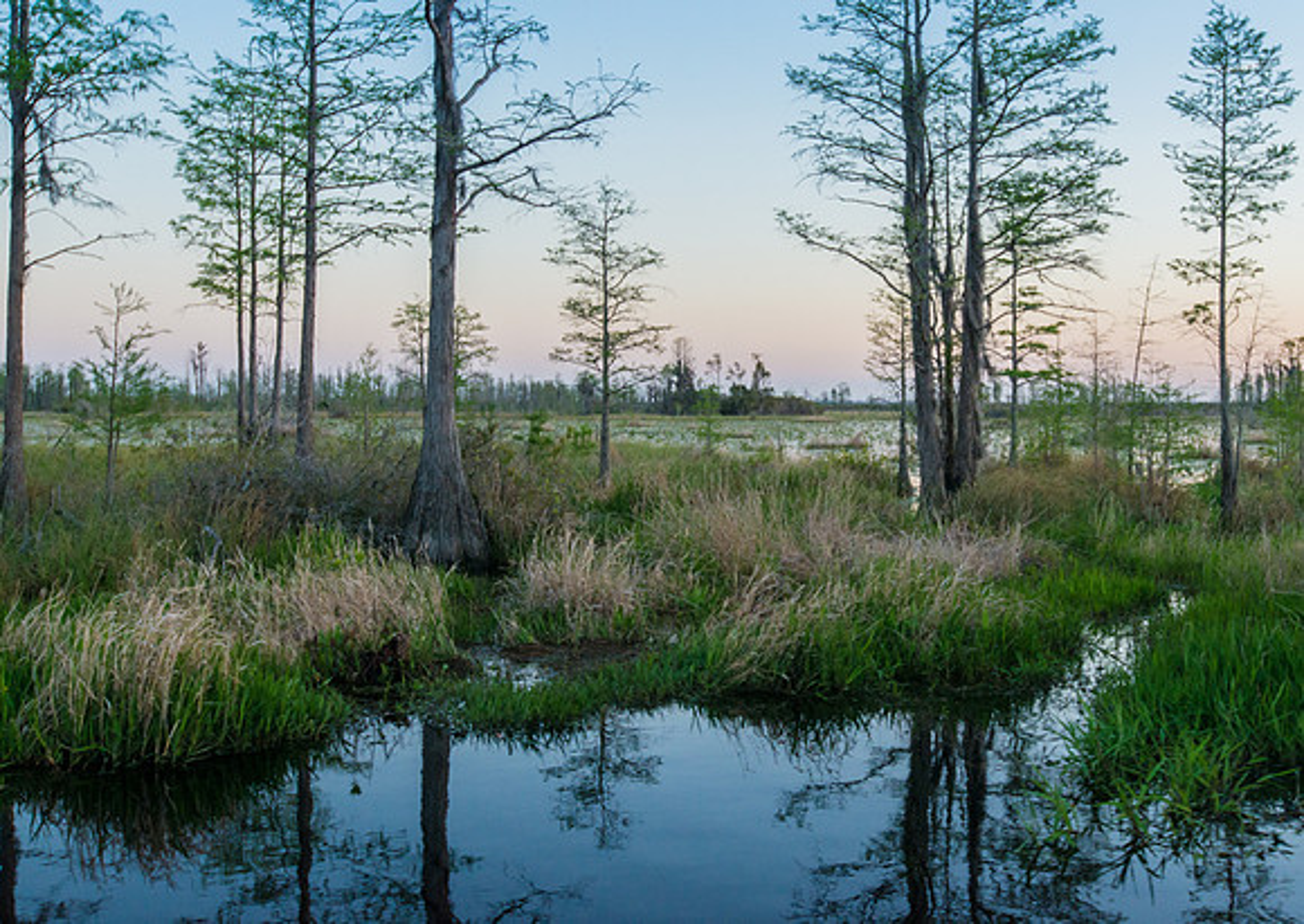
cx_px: 810
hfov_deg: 44.6
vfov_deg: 32.6
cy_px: 383
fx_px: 1576
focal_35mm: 43
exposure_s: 1/160
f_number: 8
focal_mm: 35
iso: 1100
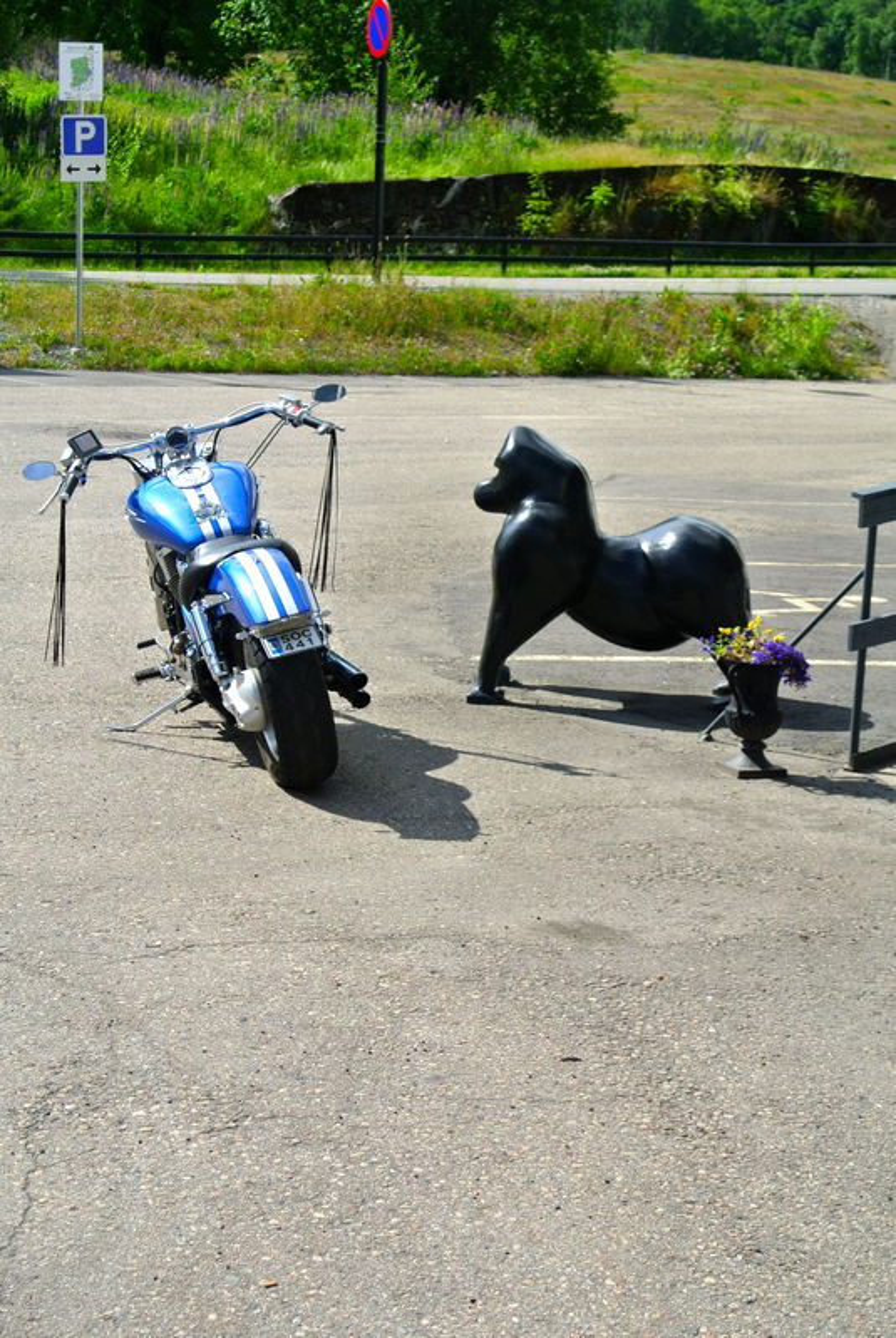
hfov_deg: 16.9
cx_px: 448
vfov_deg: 25.0
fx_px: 3015
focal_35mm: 81
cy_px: 669
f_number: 5.6
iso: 100
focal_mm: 30
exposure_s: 1/640
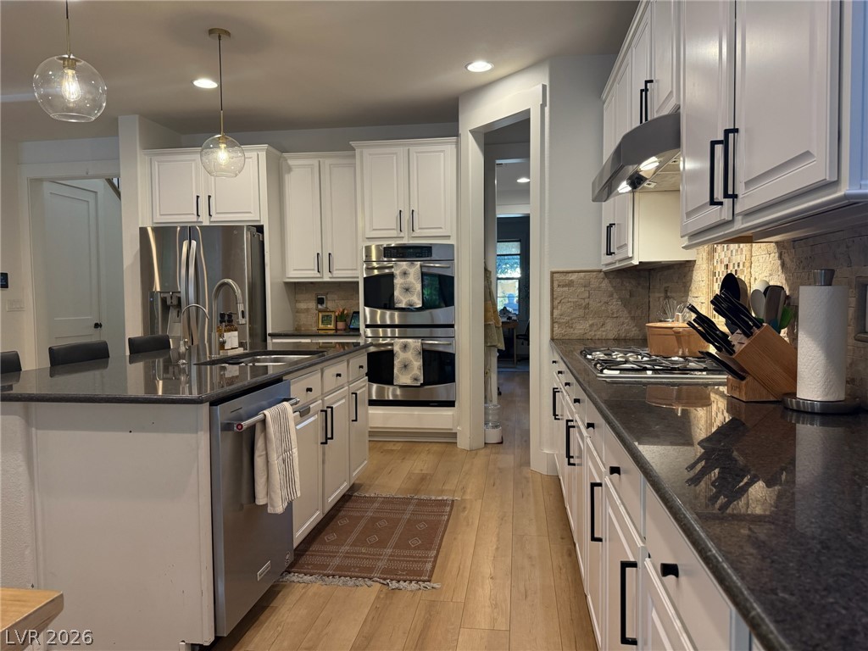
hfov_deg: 71.6
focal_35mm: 24
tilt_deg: -2.4
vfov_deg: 56.8
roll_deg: +0.2
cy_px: 326
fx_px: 602
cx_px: 434
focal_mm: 6.76
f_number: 1.78
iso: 250
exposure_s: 1/120
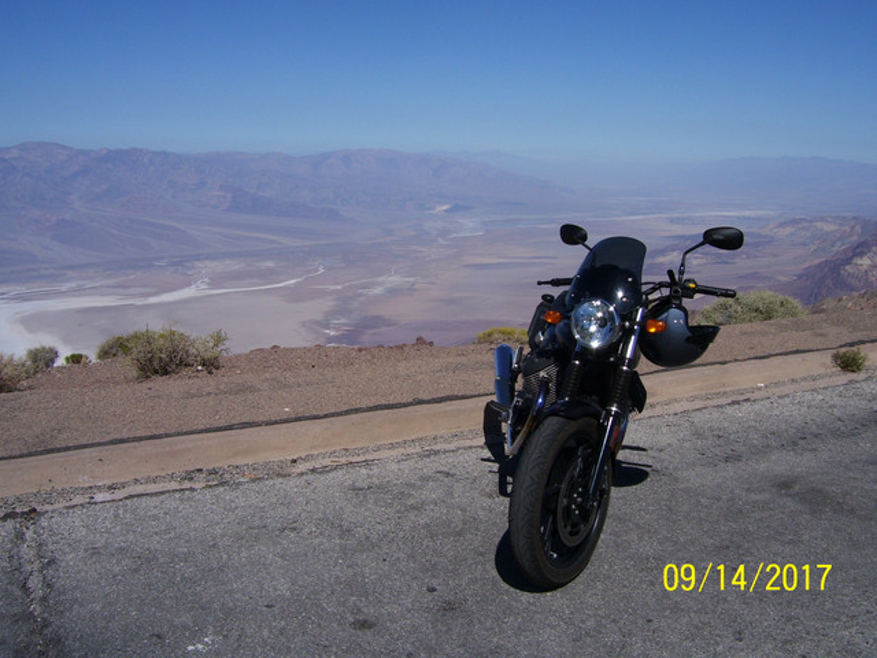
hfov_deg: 50.1
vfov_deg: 38.7
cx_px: 438
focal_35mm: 37
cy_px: 329
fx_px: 937
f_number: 4.8
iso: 80
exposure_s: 1/1500
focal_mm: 6
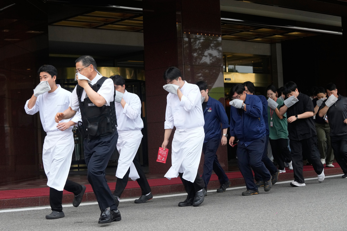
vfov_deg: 19.4
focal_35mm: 70
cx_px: 174
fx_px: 674
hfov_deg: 28.9
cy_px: 116
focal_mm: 70
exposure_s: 1/500
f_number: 8
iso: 2000
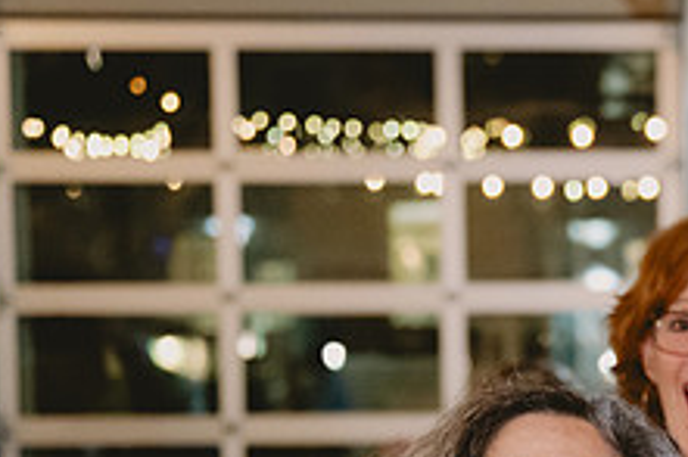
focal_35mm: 135
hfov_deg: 14.7
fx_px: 2578
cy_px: 517
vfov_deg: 10.0
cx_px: 826
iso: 5000
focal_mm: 47
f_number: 2.8
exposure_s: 1/125
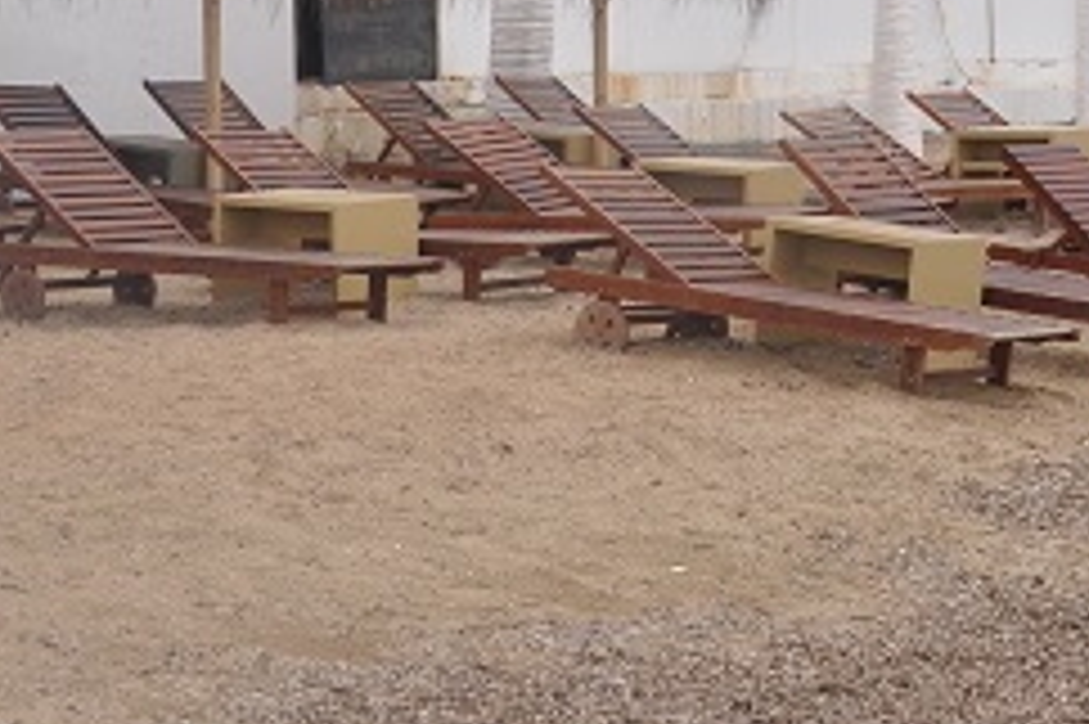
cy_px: -245
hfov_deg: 16.9
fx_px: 3597
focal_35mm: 119
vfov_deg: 11.2
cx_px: 1076
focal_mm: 24
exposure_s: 1/400
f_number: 10
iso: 200
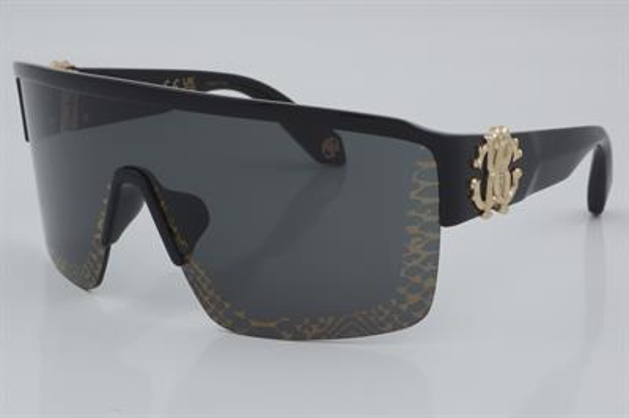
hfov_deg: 24.6
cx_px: 314
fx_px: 1440
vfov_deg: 16.5
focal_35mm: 82
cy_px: 209
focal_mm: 55
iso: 100
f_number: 32
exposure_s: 1/4
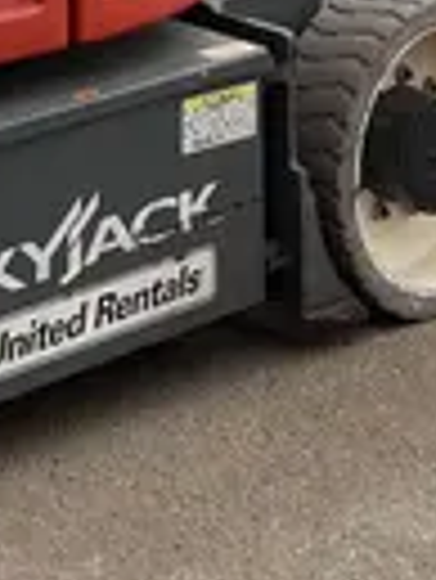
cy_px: -794
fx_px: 2481
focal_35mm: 148
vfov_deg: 11.2
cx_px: 45
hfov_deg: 10.0
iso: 50
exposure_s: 1/2571
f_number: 1.6
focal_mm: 5.1
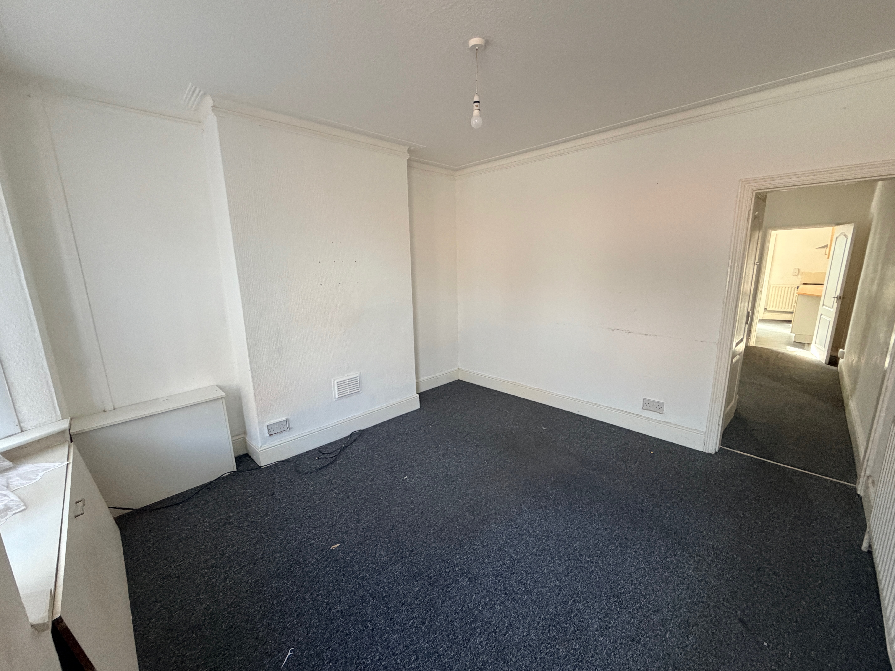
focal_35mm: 14
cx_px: 448
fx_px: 362
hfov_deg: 102.1
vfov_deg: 85.7
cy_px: 336
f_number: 2.2
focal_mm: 2.22
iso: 400
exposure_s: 1/60
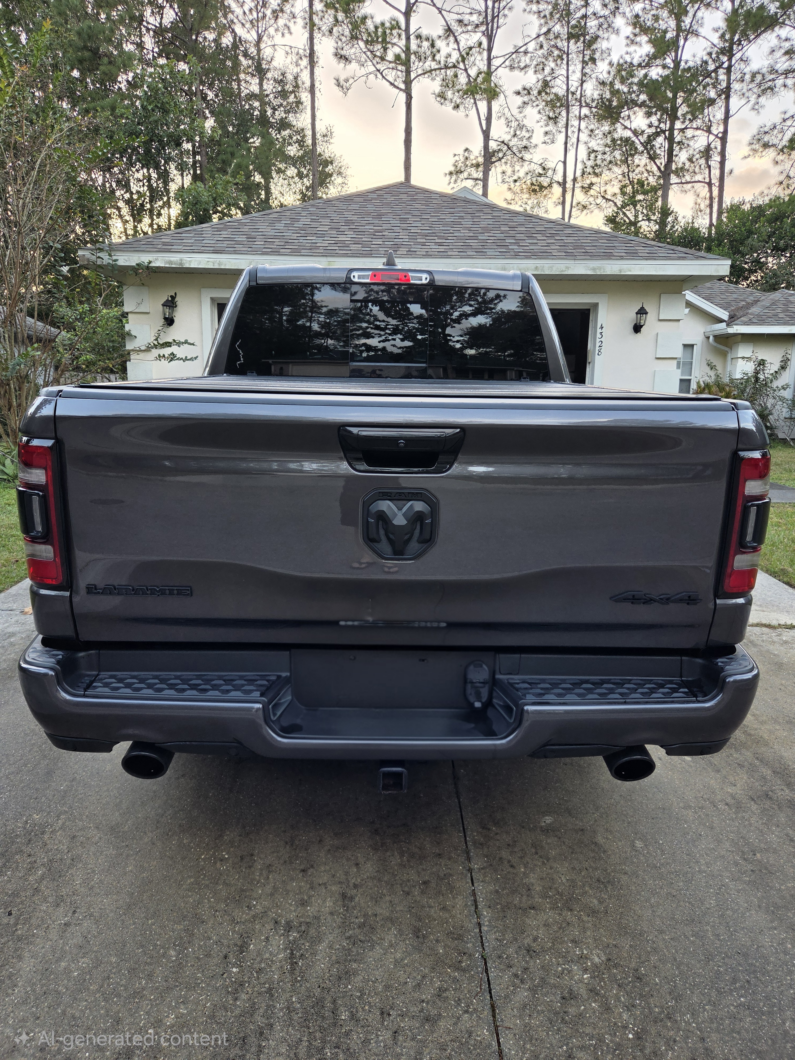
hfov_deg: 58.9
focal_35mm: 23
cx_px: 398
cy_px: 530
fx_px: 704
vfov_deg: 73.9
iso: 80
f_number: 1.8
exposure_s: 1/182
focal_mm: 5.4
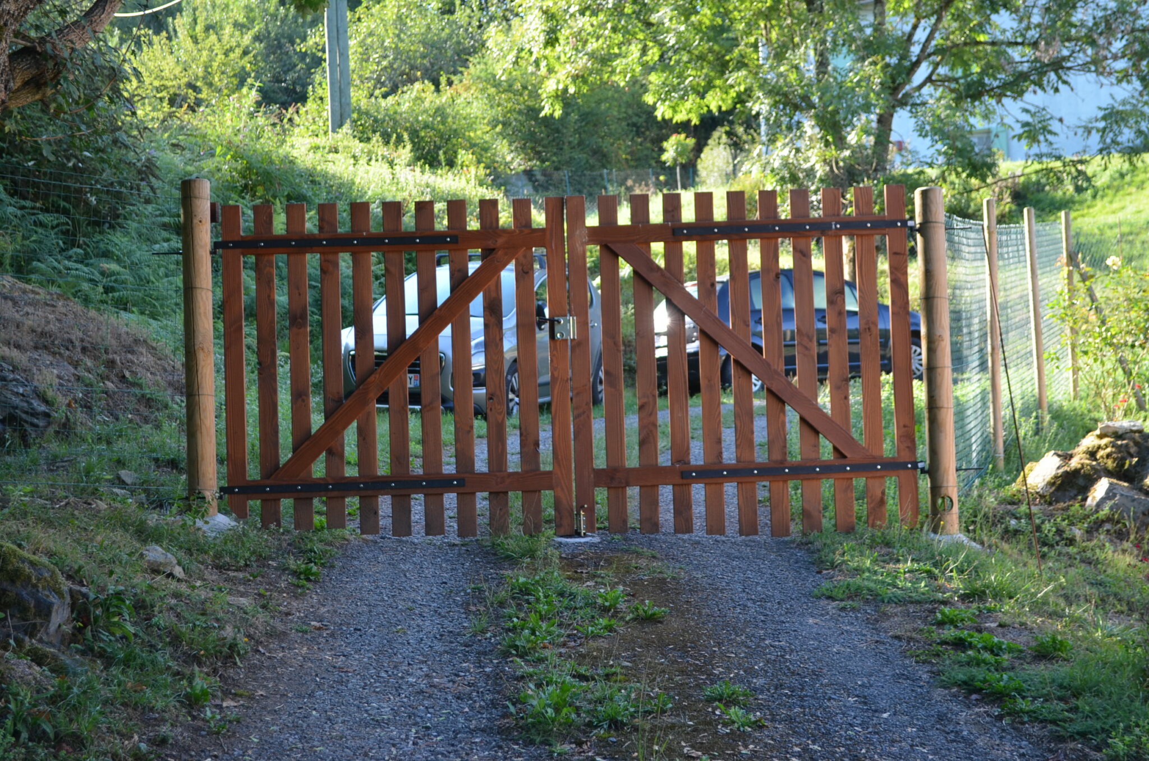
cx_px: 574
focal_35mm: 60
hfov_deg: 33.5
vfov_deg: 22.5
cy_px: 380
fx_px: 1911
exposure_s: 1/125
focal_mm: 40
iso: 250
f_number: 5.6
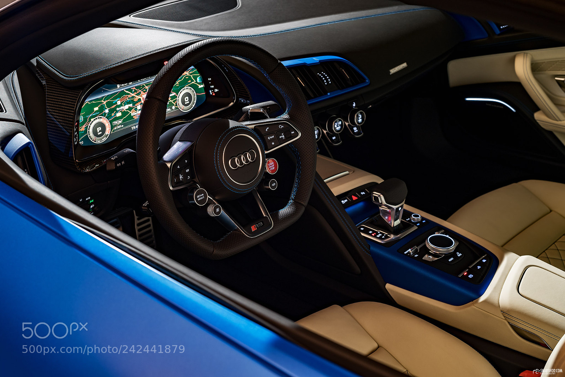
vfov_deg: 27.0
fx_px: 785
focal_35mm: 50
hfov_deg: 39.6
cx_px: 282
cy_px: 188
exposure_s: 3.2
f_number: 6.3
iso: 100
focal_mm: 50
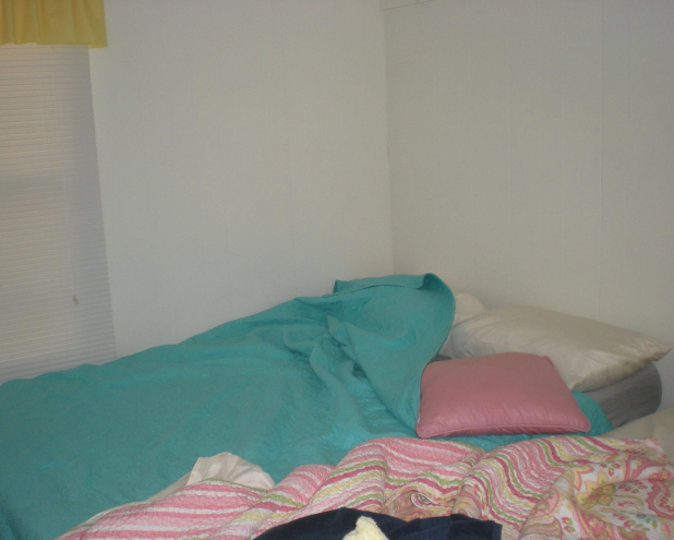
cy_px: 269
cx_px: 330
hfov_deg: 45.8
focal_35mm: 40
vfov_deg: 37.4
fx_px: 798
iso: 89
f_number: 3.1
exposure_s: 1/60
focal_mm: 6.3
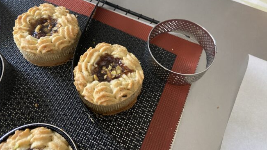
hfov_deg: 66.1
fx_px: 205
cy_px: 70
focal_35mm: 29
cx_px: 131
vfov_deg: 40.2
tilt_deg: -61.7
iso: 500
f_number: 1.8
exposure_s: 1/42
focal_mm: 4.25
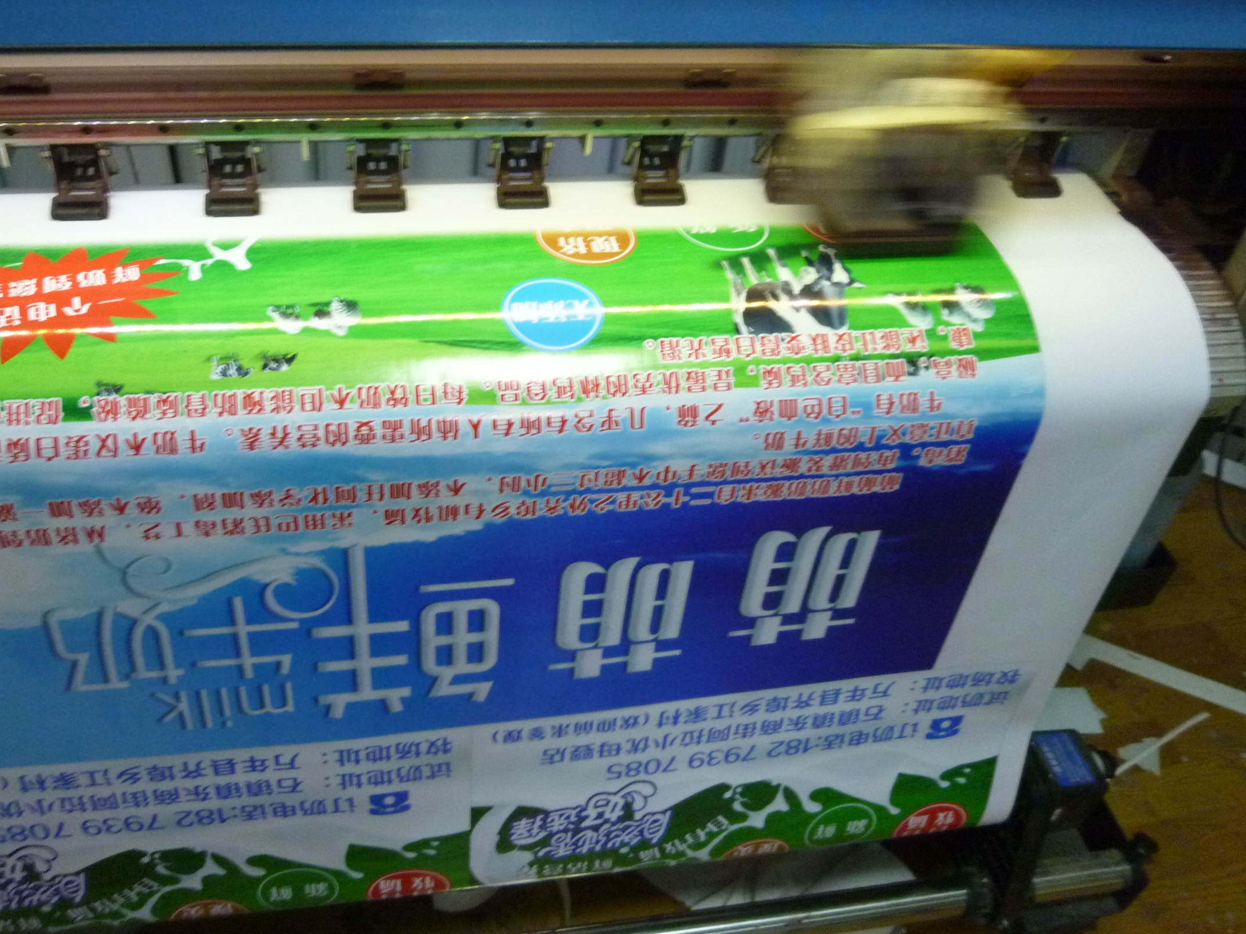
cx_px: 508
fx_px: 1080
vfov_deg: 46.8
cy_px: 428
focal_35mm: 30
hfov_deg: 59.5
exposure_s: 1/15
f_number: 2.8
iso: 400
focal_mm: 4.5
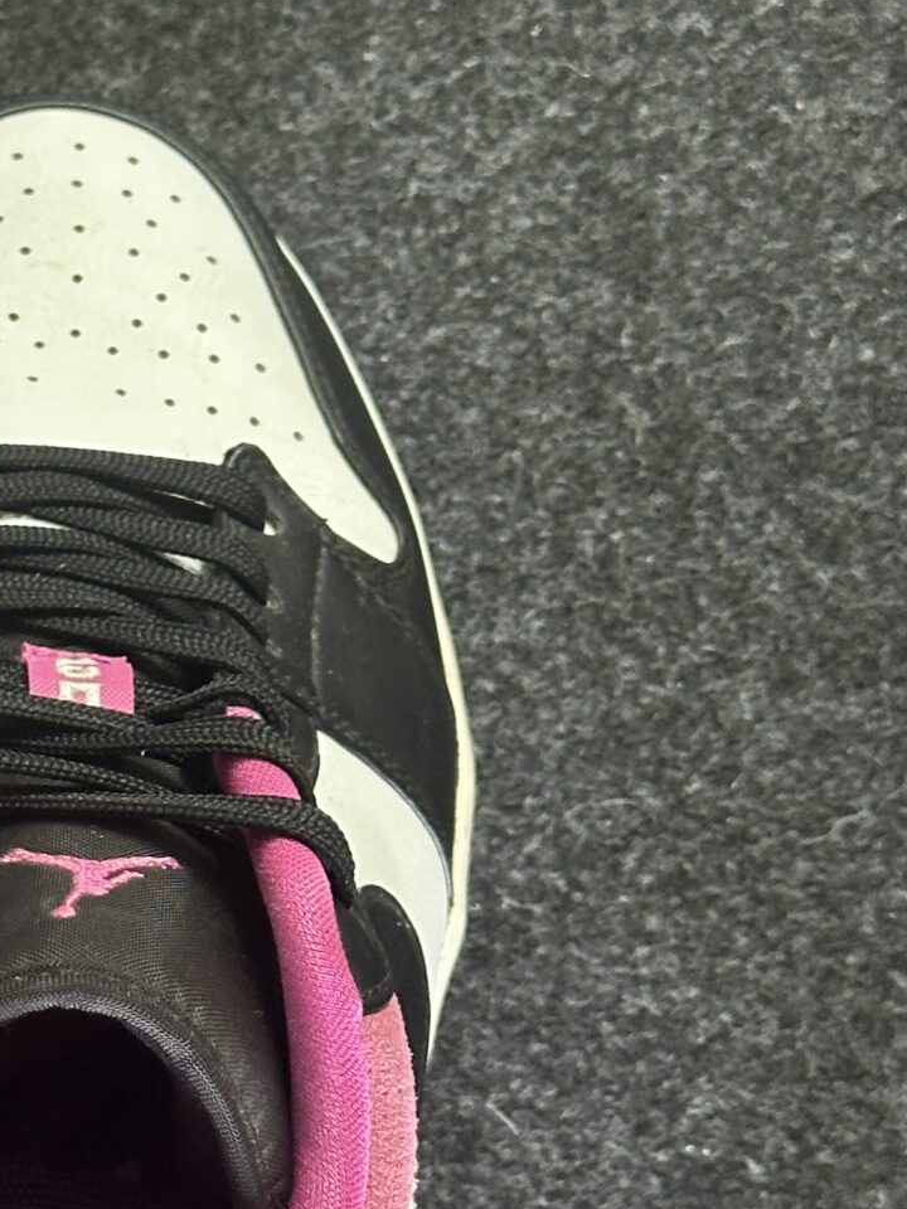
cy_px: 1000
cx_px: -252
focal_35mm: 128
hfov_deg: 11.3
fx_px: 4472
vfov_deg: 15.3
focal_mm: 6.86
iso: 200
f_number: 1.78
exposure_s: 1/33
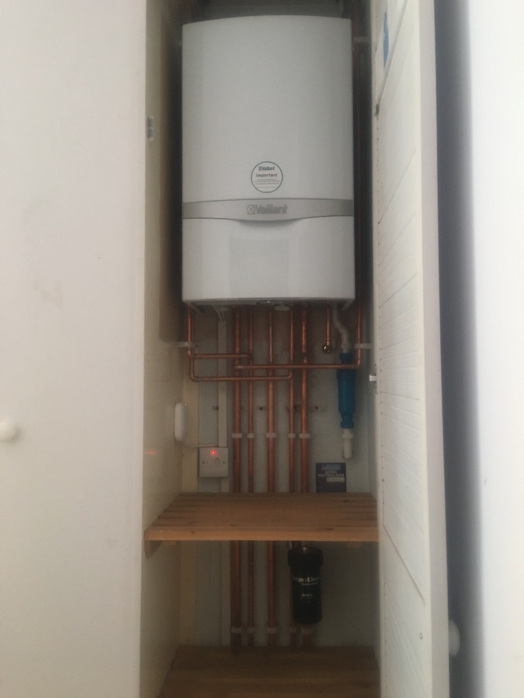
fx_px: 585
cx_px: 262
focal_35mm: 29
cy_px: 349
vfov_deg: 61.7
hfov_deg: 48.2
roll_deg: +0.8
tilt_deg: +4.4
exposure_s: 1/10
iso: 80
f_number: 2.2
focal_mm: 4.15
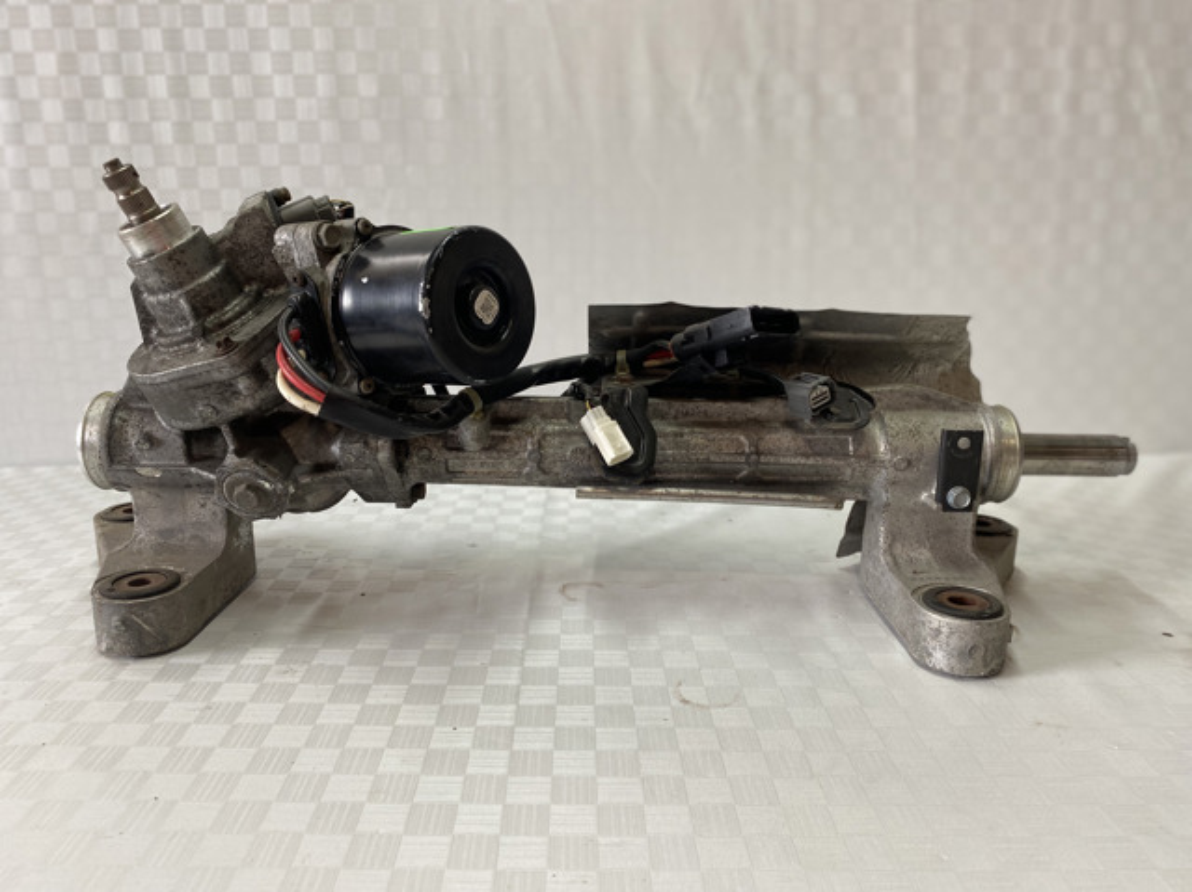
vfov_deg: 53.0
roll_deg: +0.5
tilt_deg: -13.2
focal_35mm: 26
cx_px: 596
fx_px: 895
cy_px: 446
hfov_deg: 67.3
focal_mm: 4.25
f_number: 1.8
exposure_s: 1/121
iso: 80
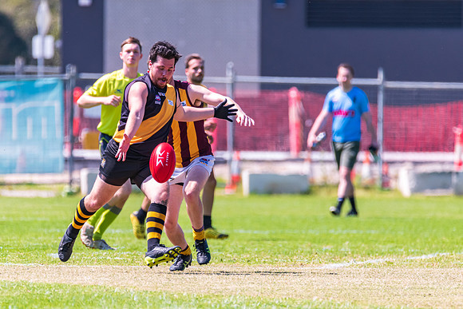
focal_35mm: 744
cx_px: 216
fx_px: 9567
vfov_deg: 1.8
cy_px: 183
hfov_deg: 2.8
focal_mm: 550
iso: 800
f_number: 6.3
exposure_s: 1/1600
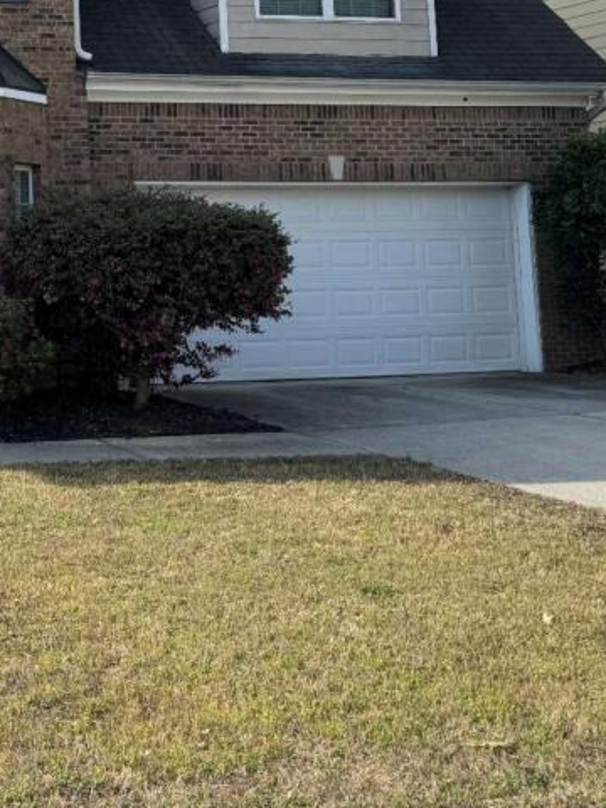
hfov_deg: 22.5
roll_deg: +0.9
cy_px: 113
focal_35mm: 60
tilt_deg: +4.7
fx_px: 1401
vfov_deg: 31.0
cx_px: -120
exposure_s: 1/2604
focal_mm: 6.76
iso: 80
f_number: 1.78
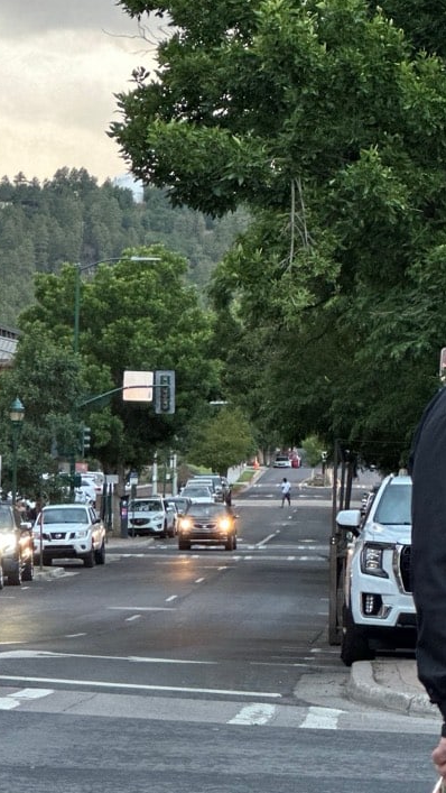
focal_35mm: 166
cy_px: 509
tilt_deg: -1.4
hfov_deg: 7.3
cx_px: 178
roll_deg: -1.8
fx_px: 3488
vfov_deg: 12.9
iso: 250
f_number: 2.8
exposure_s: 1/40
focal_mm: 9
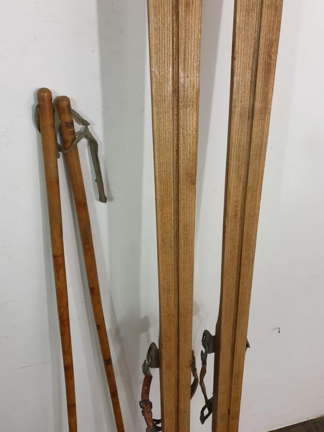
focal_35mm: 26
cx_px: 162
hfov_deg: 53.1
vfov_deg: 67.3
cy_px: 216
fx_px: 324
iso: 320
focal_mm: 4.3
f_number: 1.5
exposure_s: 1/50
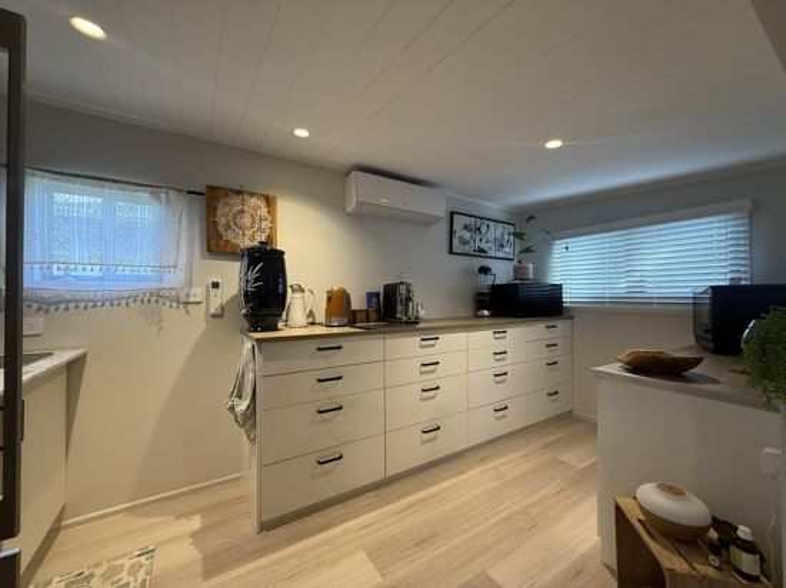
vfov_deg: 85.6
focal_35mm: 14
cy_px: 294
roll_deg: +0.2
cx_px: 393
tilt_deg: +1.1
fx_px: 318
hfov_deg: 102.1
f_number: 2.2
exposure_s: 1/100
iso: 250
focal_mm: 2.22
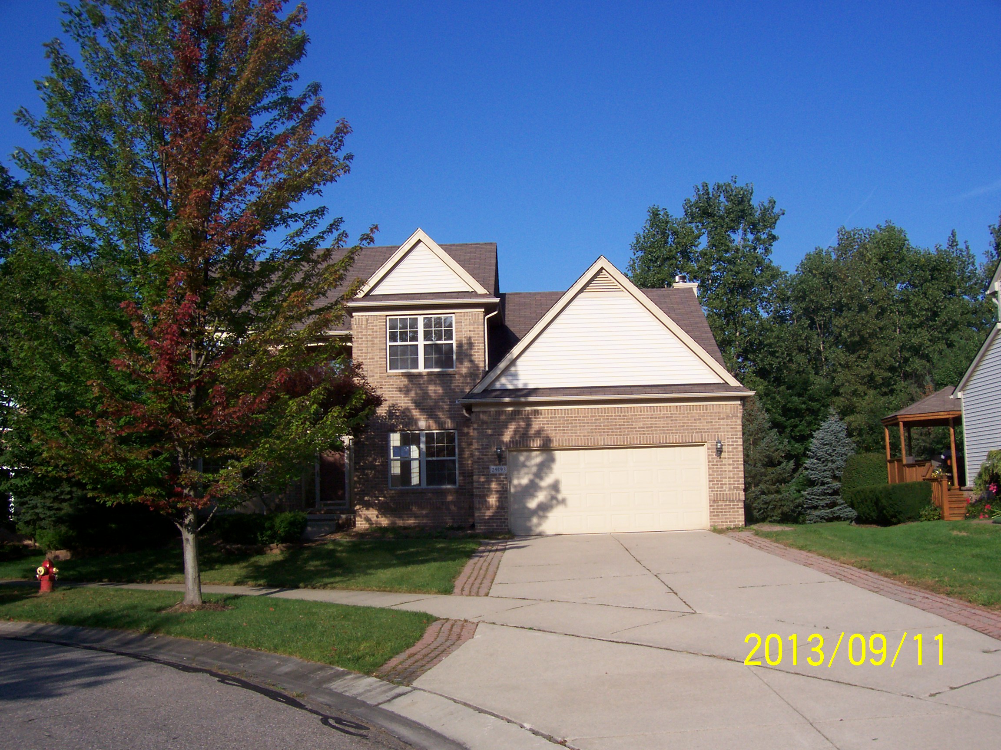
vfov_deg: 41.8
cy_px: 375
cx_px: 500
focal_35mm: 34
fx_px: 983
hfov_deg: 54.0
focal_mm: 5.6
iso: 80
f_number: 5.1
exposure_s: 1/538
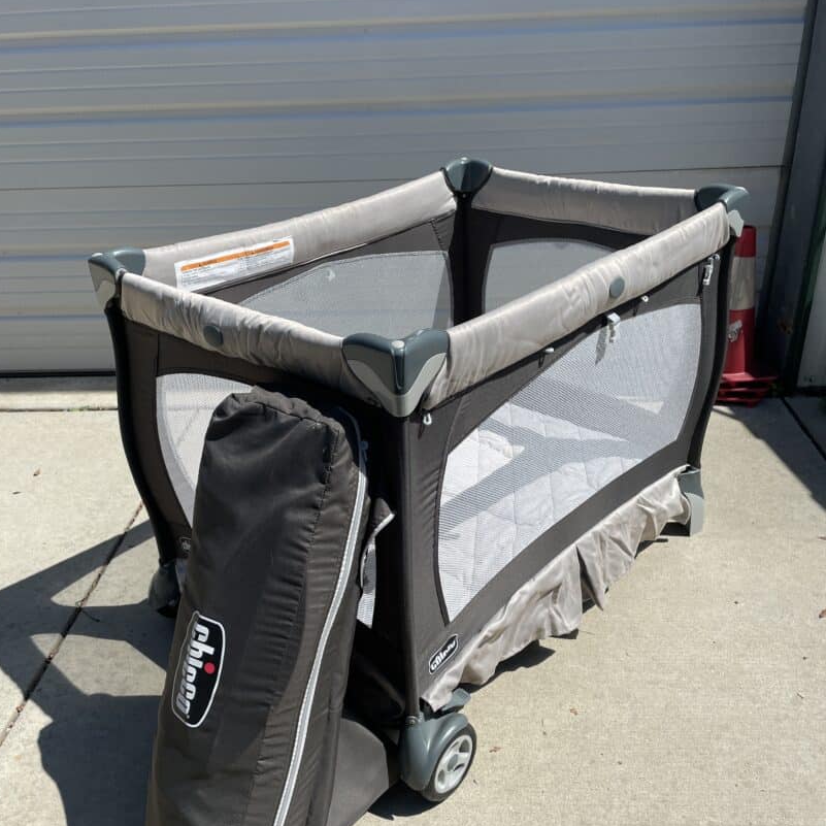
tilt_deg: -25.3
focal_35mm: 31
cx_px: 410
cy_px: 454
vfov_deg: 52.4
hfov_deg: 52.5
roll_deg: +2.9
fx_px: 837
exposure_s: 1/4651
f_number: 1.6
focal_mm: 4.2
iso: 50
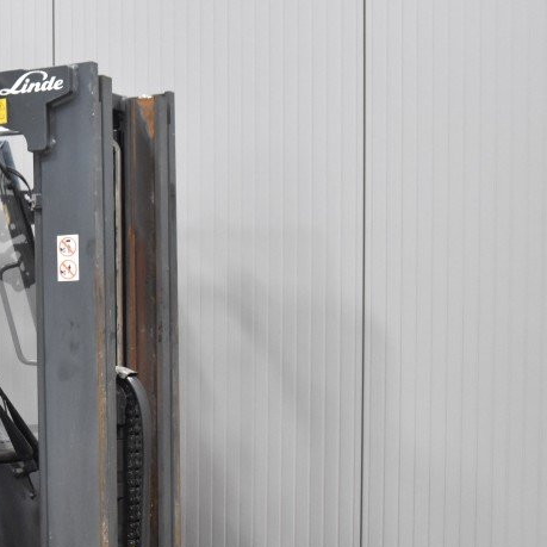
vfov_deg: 21.3
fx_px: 1430
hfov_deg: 20.4
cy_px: 458
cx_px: -92
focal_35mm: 80
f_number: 4.5
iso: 1600
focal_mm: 24
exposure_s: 1/30
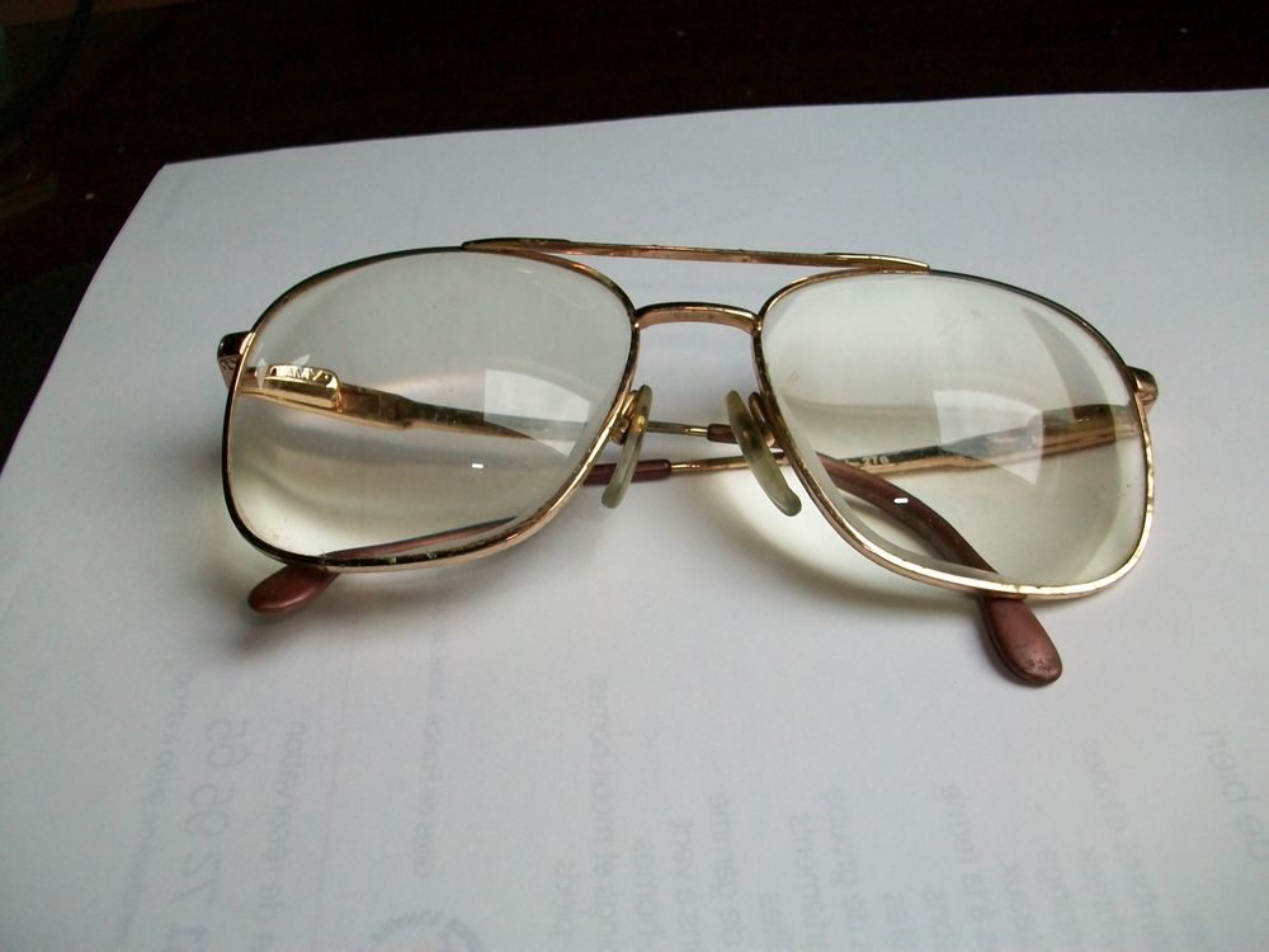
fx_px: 1246
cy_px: 476
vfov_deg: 41.8
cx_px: 634
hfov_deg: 54.0
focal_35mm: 34
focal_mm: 5.7
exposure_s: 1/60
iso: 120
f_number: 2.8
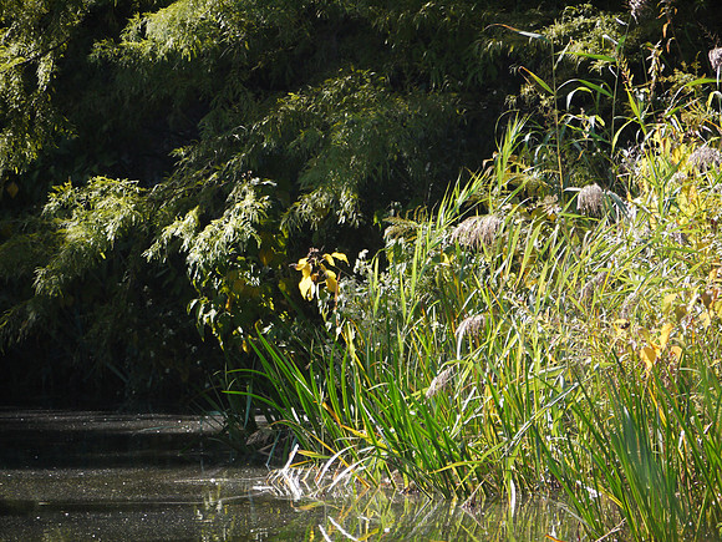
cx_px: 361
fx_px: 8343
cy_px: 271
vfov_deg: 3.7
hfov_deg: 5.0
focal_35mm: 400
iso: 400
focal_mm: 200
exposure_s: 1/500
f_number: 5.6
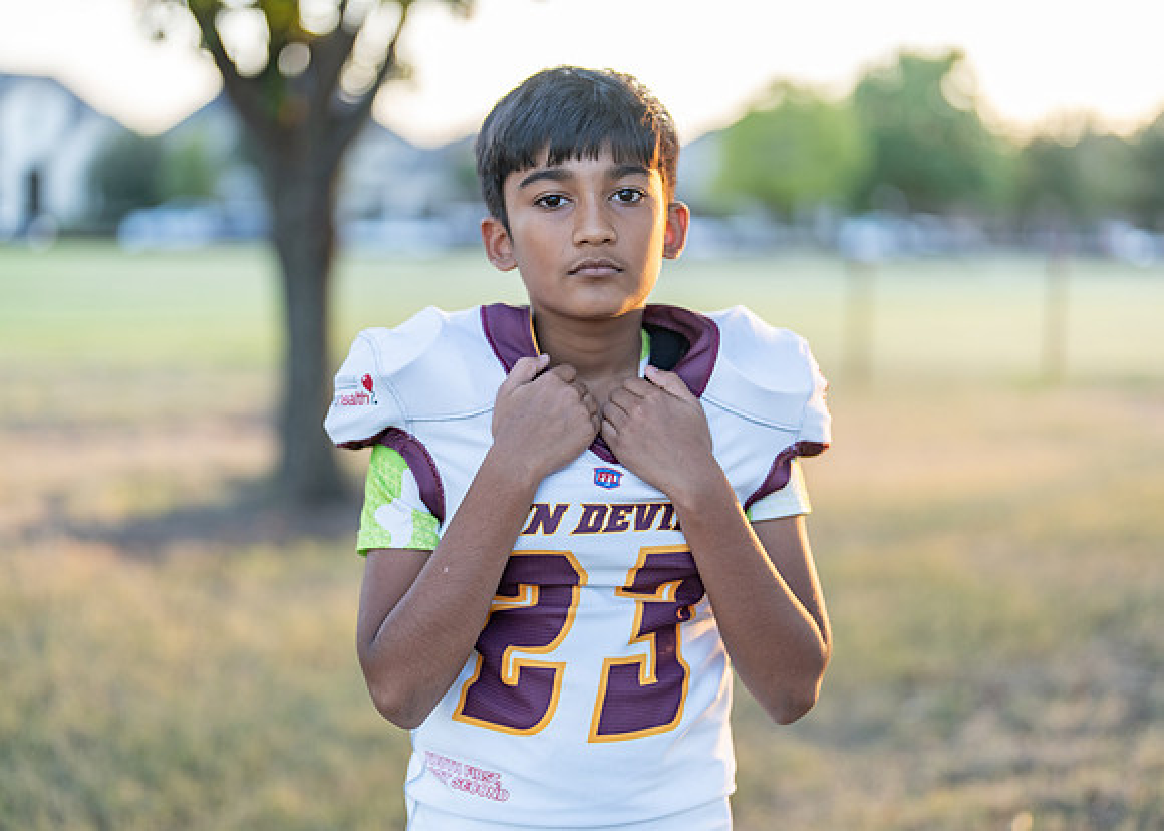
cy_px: 416
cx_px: 582
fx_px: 1732
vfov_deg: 27.0
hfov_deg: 37.2
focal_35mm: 52
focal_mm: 50
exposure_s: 1/500
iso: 160
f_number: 1.2
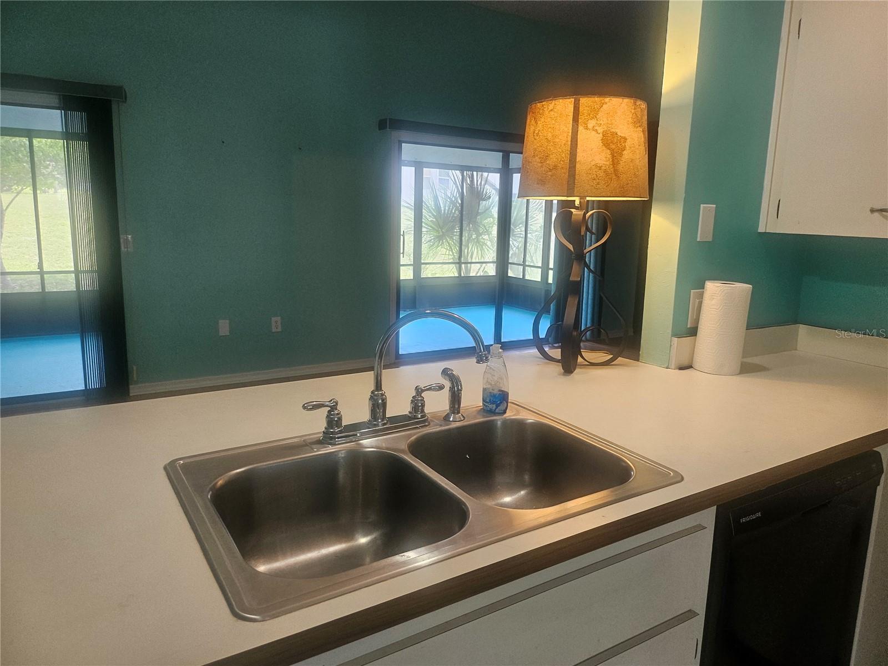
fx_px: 616
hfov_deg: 71.6
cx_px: 444
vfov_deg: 56.8
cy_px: 333
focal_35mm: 24
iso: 200
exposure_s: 1/120
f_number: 1.8
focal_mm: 5
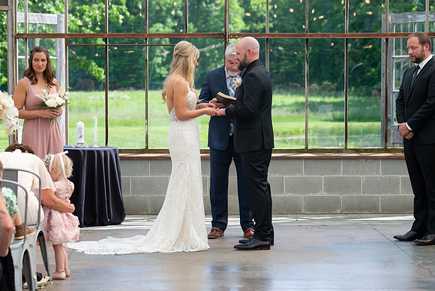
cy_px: 145
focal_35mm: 109
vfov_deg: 12.6
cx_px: 213
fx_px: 1319
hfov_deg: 18.7
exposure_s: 1/250
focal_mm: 105
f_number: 4.5
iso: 160
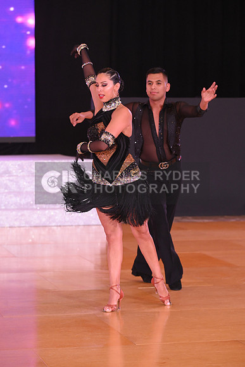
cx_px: 122
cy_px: 184
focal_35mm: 120
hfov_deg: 11.4
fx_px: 1224
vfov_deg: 17.1
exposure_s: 1/200
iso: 2500
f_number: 5.6
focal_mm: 120
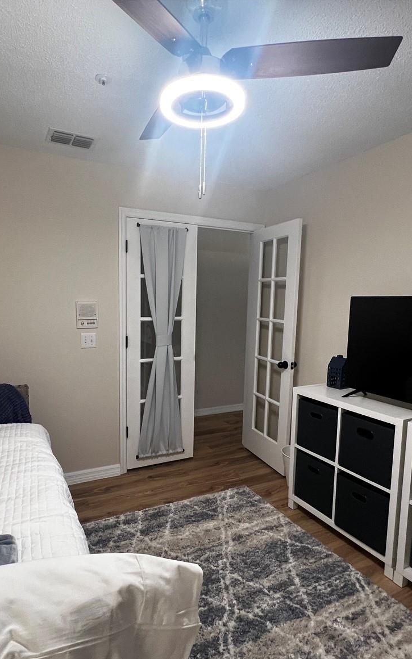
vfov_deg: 88.0
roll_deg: -1.0
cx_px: 176
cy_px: 340
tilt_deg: -5.4
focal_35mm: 19
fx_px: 341
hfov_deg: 61.9
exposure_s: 1/60
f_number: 1.8
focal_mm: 1.57
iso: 200
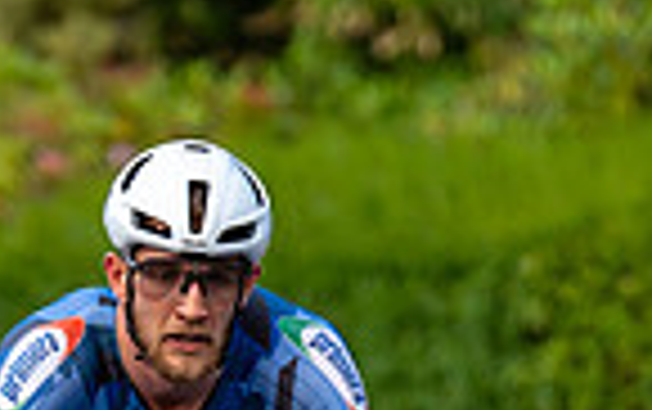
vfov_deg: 2.2
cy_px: 766
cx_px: 134
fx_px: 10549
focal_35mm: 593
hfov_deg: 3.5
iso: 1250
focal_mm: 135
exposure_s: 1/1000
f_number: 2.8
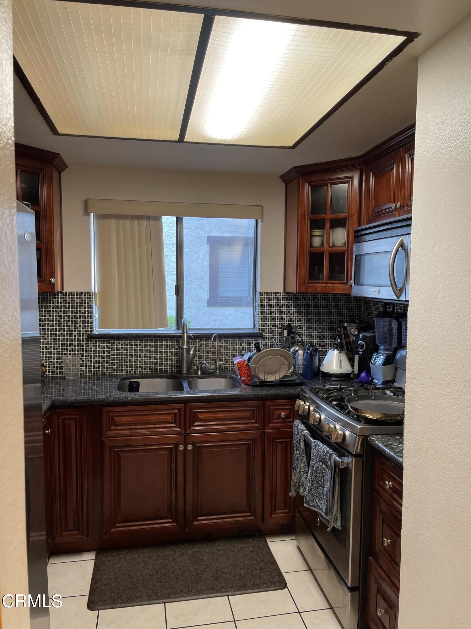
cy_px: 314
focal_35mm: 26
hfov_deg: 53.1
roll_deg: -0.5
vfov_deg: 67.3
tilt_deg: -3.7
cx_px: 236
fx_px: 472
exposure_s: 1/60
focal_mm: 5.1
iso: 80
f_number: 1.6
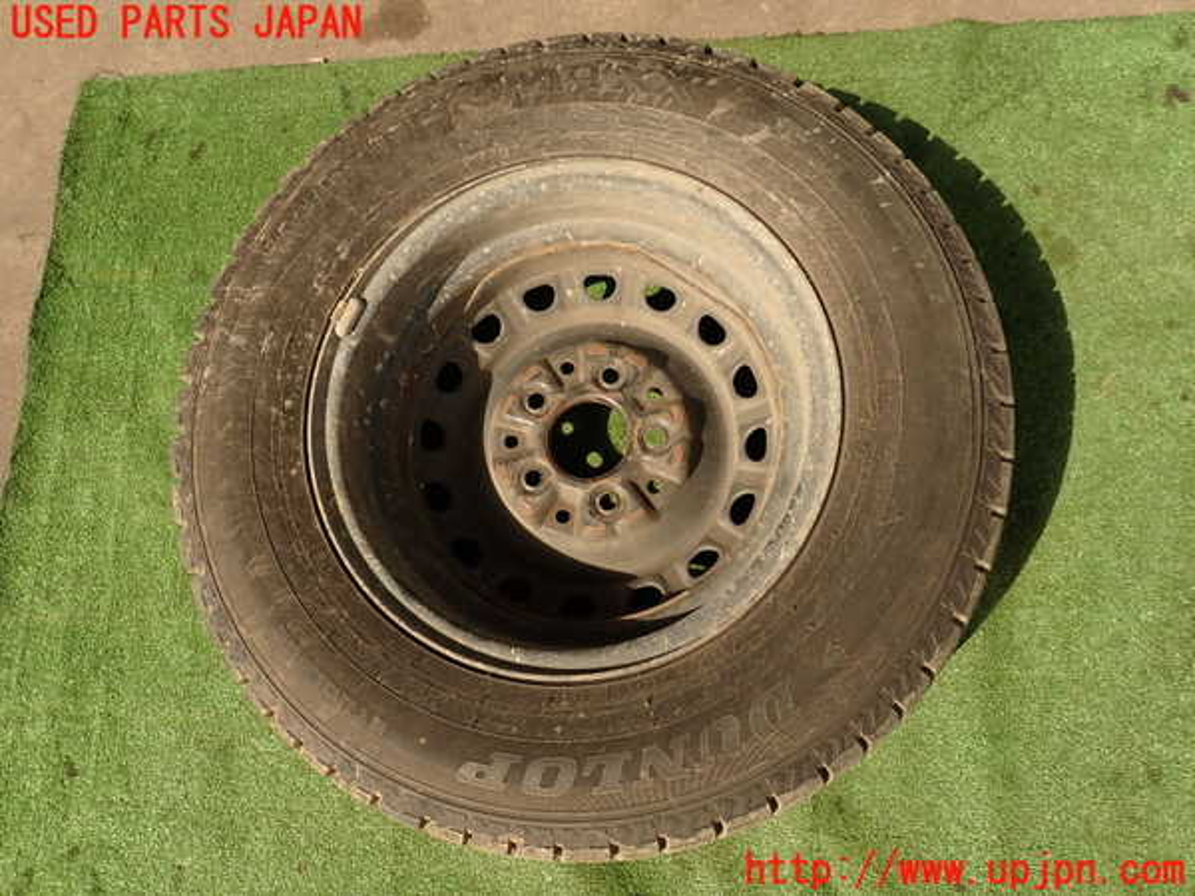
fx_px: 863
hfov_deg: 69.4
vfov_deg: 54.9
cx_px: 598
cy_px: 448
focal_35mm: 25
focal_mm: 4.5
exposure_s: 1/125
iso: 100
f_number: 8
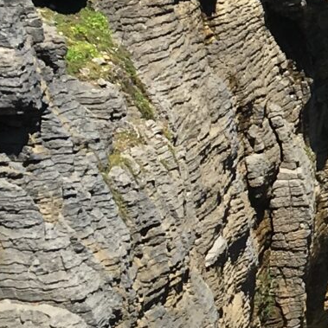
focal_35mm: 173
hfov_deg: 9.2
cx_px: 736
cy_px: -94
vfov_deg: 9.9
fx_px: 1855
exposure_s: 1/1425
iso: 25
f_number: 2.2
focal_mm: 4.15
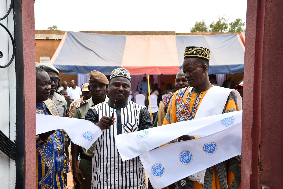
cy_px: 94
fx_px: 377
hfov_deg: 41.1
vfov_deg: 28.1
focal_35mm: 48
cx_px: 142
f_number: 7.1
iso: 200
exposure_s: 1/250
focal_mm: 32
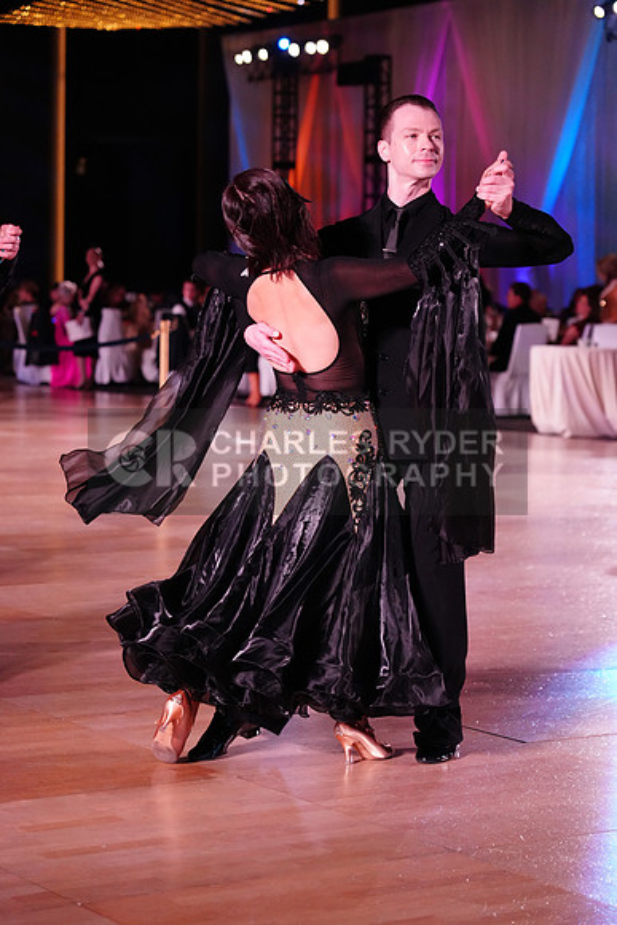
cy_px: 462
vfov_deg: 22.1
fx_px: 2364
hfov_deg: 14.9
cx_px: 308
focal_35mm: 92
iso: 4000
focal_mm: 92
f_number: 4
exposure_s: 1/500
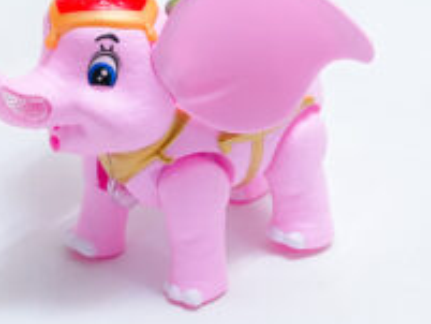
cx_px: 195
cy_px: 40
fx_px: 1844
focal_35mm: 148
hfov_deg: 13.3
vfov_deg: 10.0
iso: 3200
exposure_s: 1/125
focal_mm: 48
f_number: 11
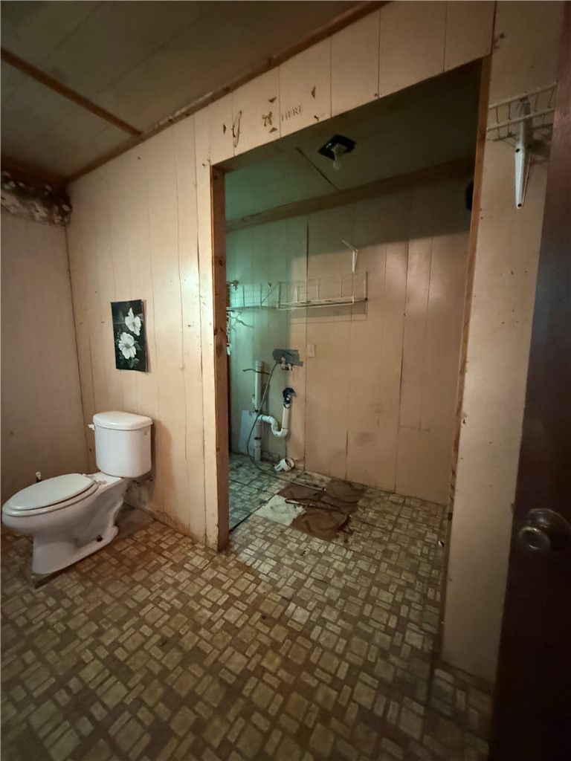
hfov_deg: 85.7
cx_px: 286
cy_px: 380
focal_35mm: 14
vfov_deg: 102.1
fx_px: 308
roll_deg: -2.0
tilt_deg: -6.4
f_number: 2.2
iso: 1600
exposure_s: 1/30
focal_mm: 2.22
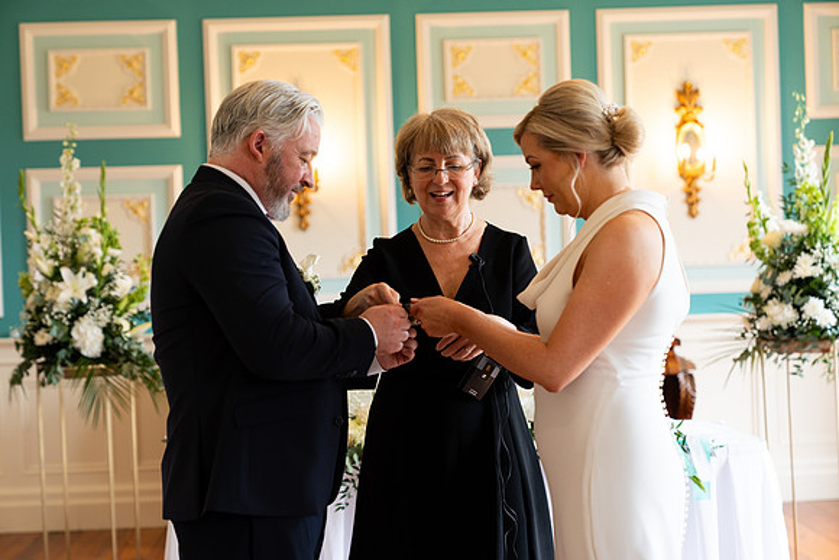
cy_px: 280
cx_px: 420
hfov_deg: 31.9
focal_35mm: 63
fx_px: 1469
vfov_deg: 21.6
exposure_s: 1/160
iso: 1000
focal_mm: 63
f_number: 2.8
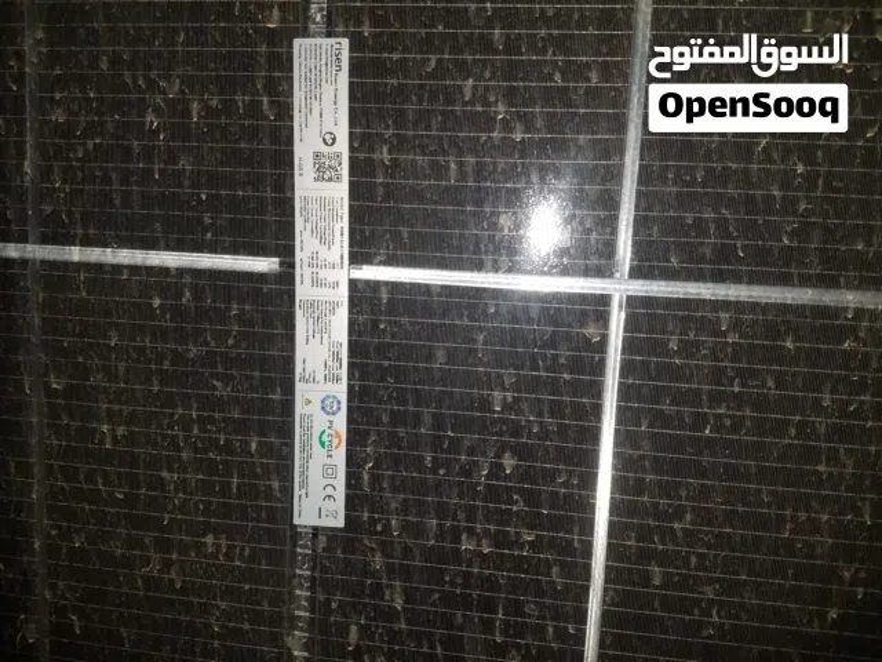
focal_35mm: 26
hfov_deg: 67.3
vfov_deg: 53.1
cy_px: 331
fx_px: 662
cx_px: 441
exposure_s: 1/53
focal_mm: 4.2
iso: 40
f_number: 1.7
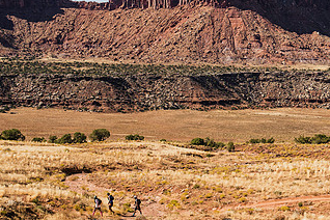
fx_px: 880
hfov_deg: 21.0
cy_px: 120
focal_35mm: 96
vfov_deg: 14.2
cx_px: 259
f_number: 7.1
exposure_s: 1/640
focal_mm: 49
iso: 160
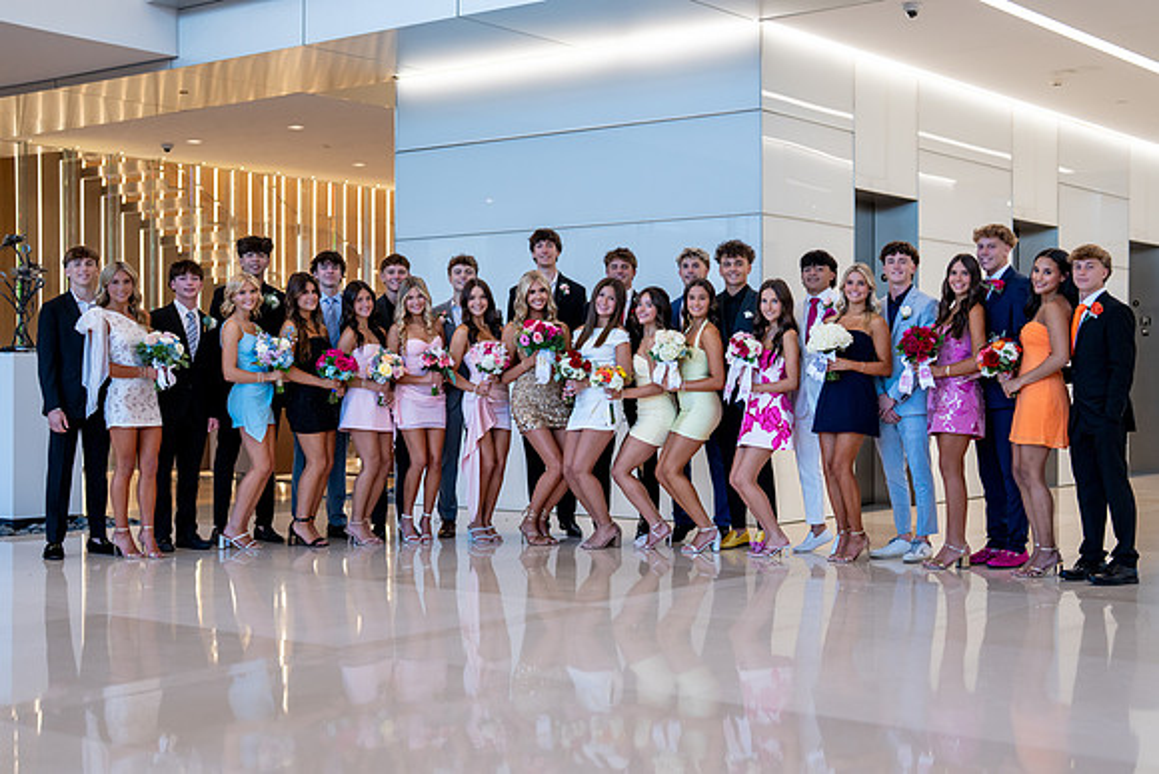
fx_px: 1695
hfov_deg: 37.8
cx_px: 580
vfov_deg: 25.7
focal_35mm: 53
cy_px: 387
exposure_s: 1/500
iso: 800
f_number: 1.8
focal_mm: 50
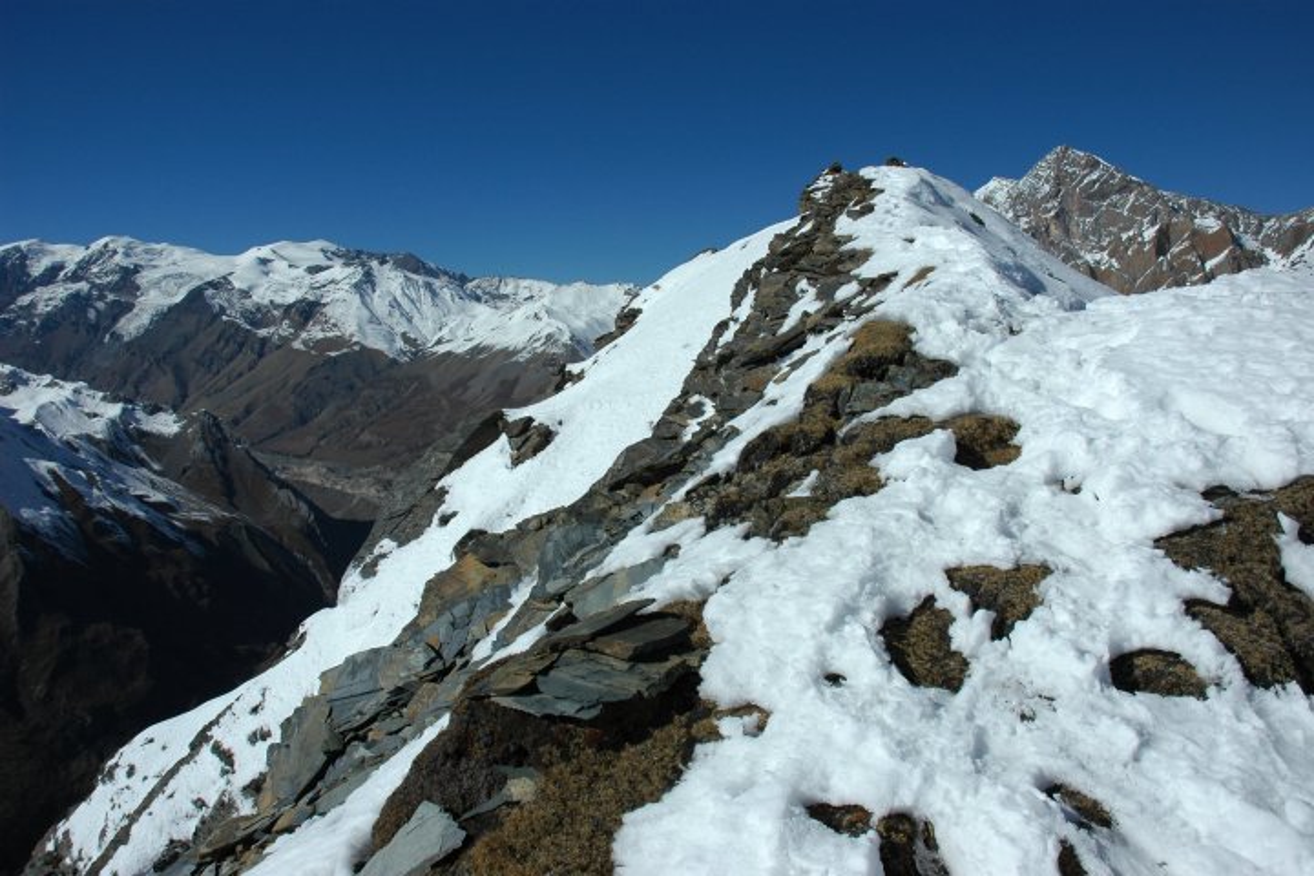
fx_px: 985
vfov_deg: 47.9
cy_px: 438
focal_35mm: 27
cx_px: 657
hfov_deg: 67.4
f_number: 11
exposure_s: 1/640
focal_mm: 18
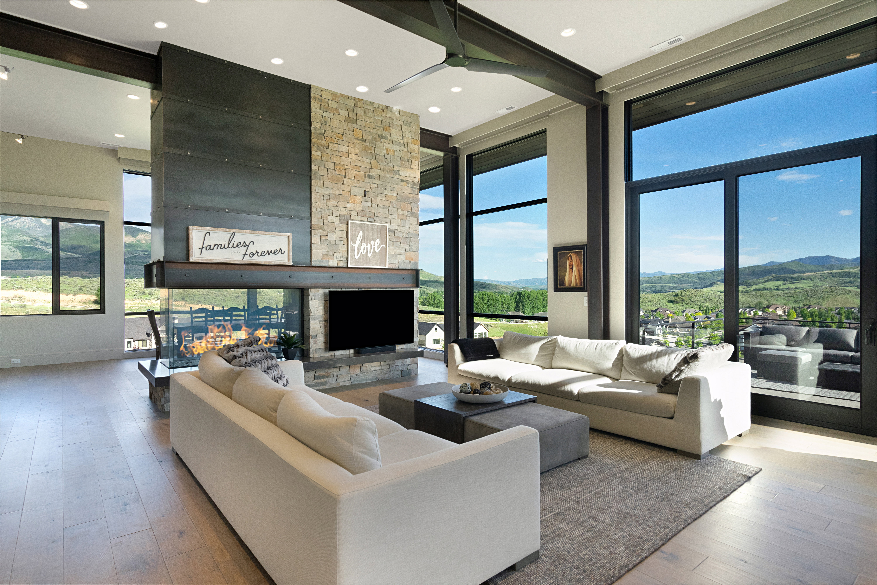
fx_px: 463
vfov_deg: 64.6
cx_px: 438
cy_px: 292
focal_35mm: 19
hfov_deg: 86.9
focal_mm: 19
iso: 1250
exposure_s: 1/60
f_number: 9
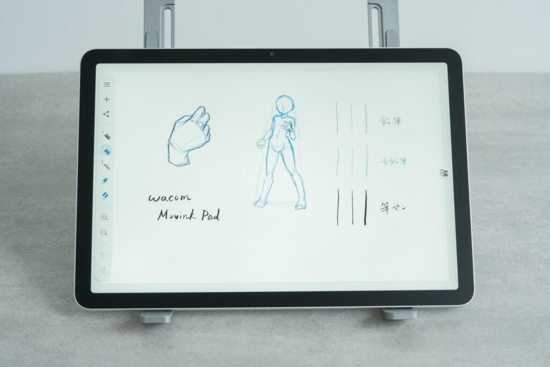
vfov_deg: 18.3
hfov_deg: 27.2
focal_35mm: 74
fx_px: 1136
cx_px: 275
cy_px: 184
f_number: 6.3
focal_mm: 72
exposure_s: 1/13
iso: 400
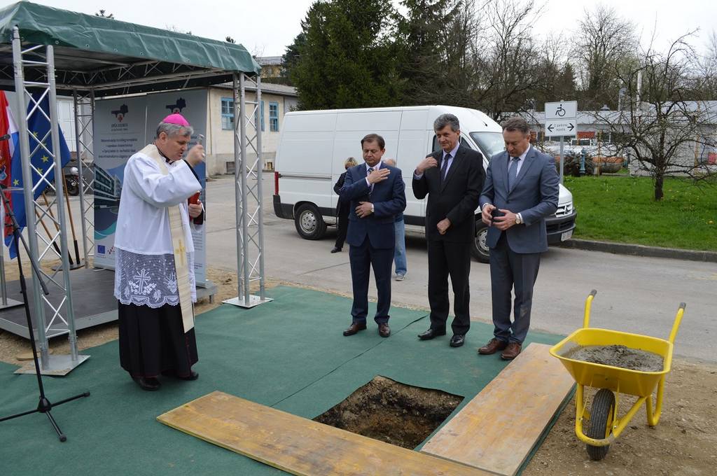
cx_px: 358
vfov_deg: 47.8
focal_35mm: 27
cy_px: 238
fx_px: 537
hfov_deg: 67.4
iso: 140
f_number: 5.6
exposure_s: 1/125
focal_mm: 18
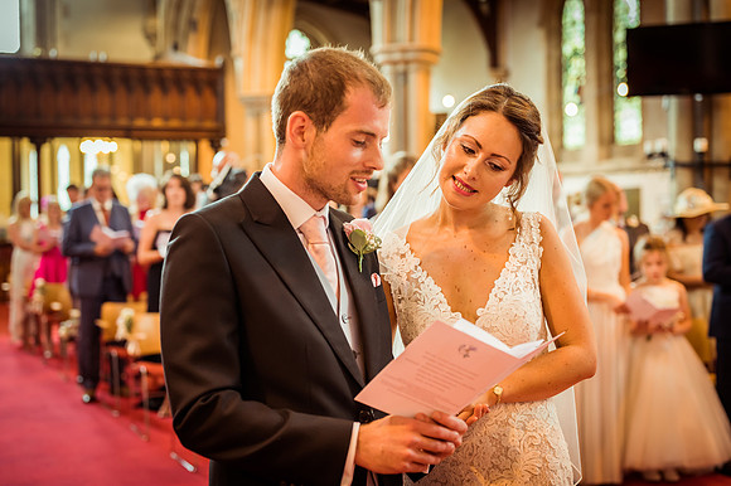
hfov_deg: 39.6
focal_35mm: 50
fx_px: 1015
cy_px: 243
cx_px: 366
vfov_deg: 27.0
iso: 2200
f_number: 2.8
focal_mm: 50
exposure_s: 1/160
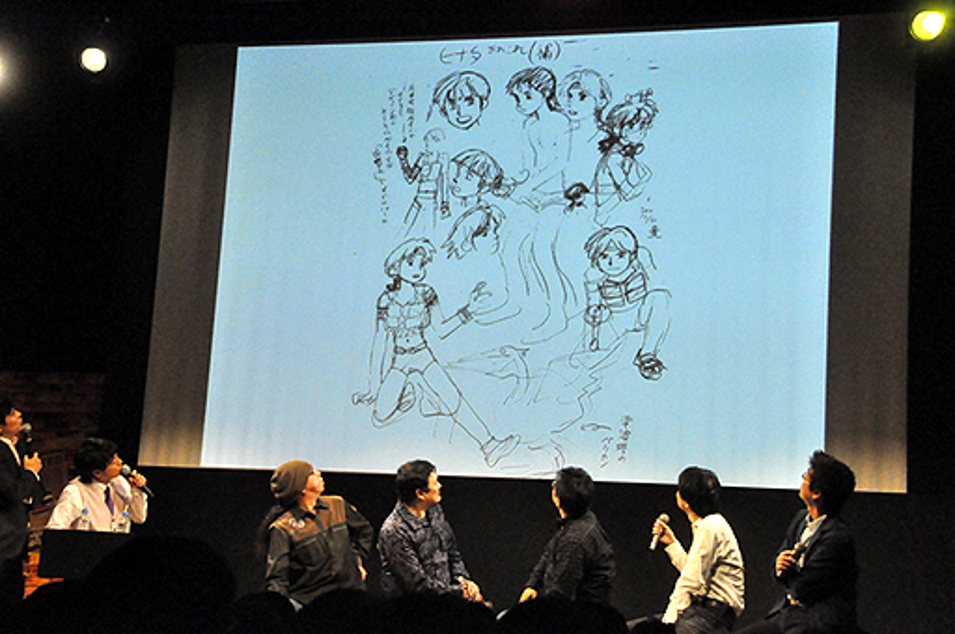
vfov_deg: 20.6
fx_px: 1749
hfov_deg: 30.5
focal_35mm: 66
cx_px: 478
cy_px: 317
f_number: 7.1
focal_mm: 44
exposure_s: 1/200
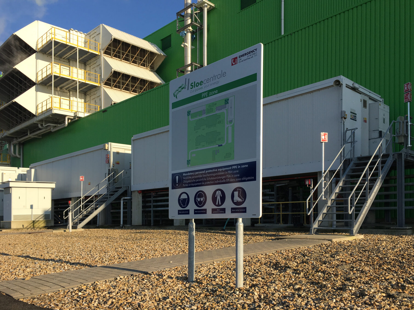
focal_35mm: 29
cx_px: 207
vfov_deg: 48.2
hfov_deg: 61.7
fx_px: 347
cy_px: 155
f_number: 2.2
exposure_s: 1/1083
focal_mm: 4.15
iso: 25
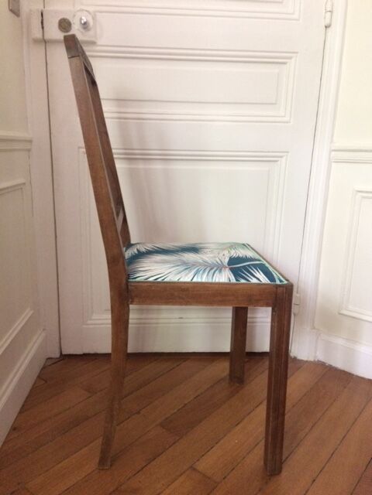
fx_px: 416
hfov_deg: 48.2
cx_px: 186
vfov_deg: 61.7
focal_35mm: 29
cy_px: 248
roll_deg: -0.8
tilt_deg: -15.0
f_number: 2.2
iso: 400
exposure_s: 1/17
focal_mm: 4.15
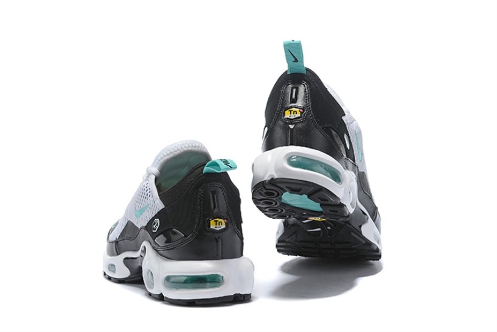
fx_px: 1243
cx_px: 248
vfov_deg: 15.2
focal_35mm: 90
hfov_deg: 22.6
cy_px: 166
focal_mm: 90
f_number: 16
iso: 125
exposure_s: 1/125
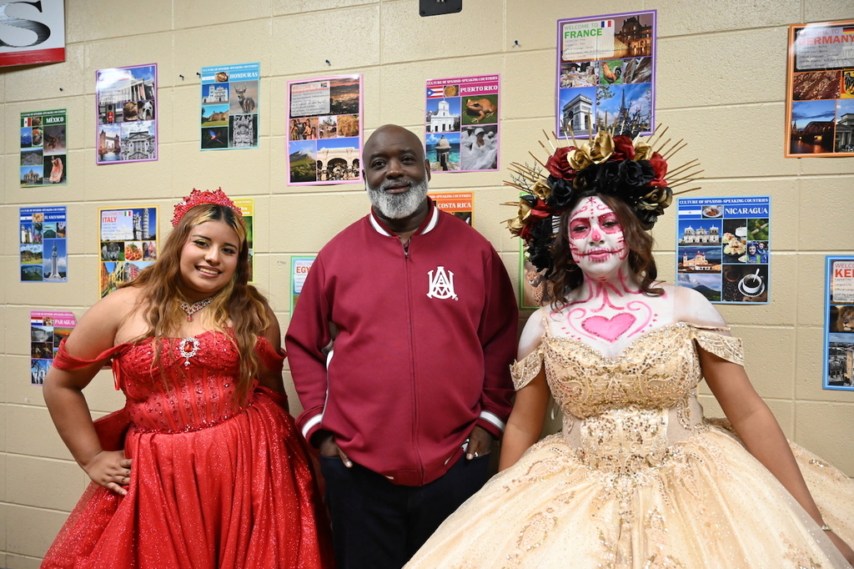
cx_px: 427
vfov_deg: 53.1
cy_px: 284
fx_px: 569
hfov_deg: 73.8
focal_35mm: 24
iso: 6400
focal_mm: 24
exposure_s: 1/200
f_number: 4
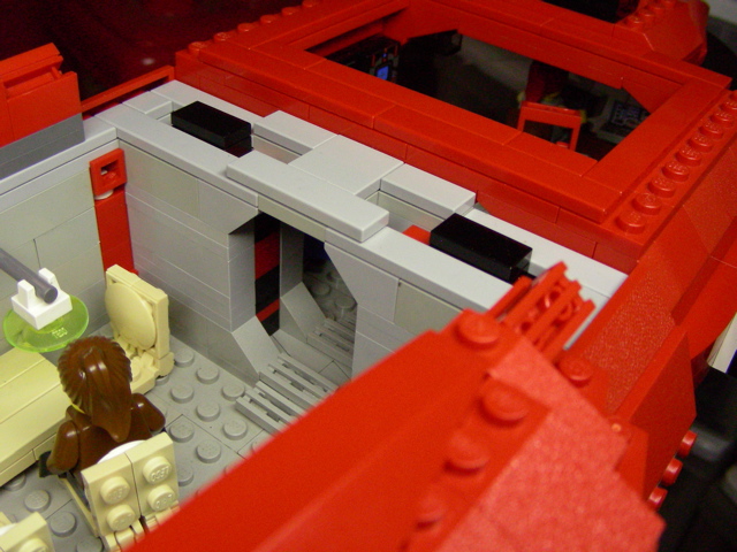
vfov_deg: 37.7
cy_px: 276
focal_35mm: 38
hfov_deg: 49.0
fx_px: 809
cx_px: 368
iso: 400
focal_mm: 6.3
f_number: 3.5
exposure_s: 1/103
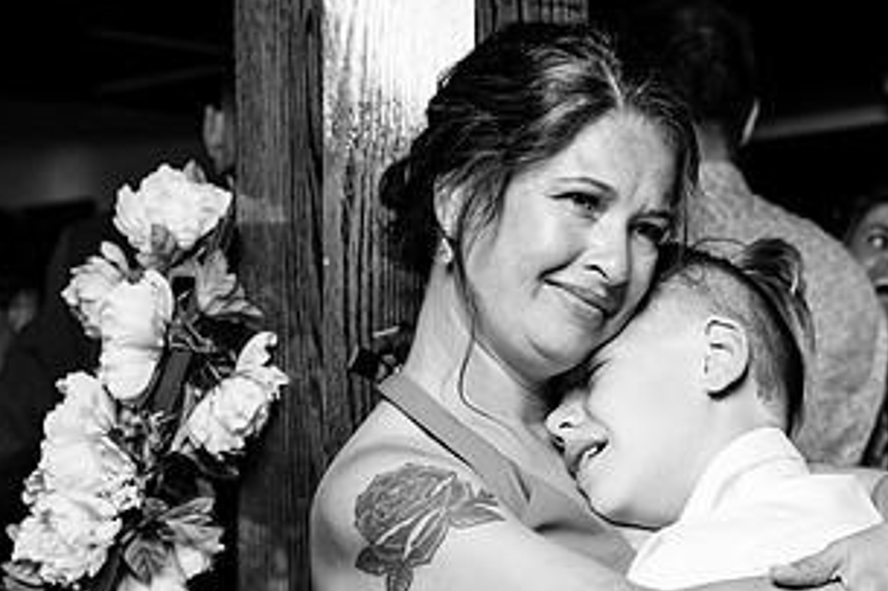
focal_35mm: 116
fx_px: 2860
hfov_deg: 17.6
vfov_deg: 11.8
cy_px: 479
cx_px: 574
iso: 2000
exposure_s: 1/200
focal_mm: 61
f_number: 5.6
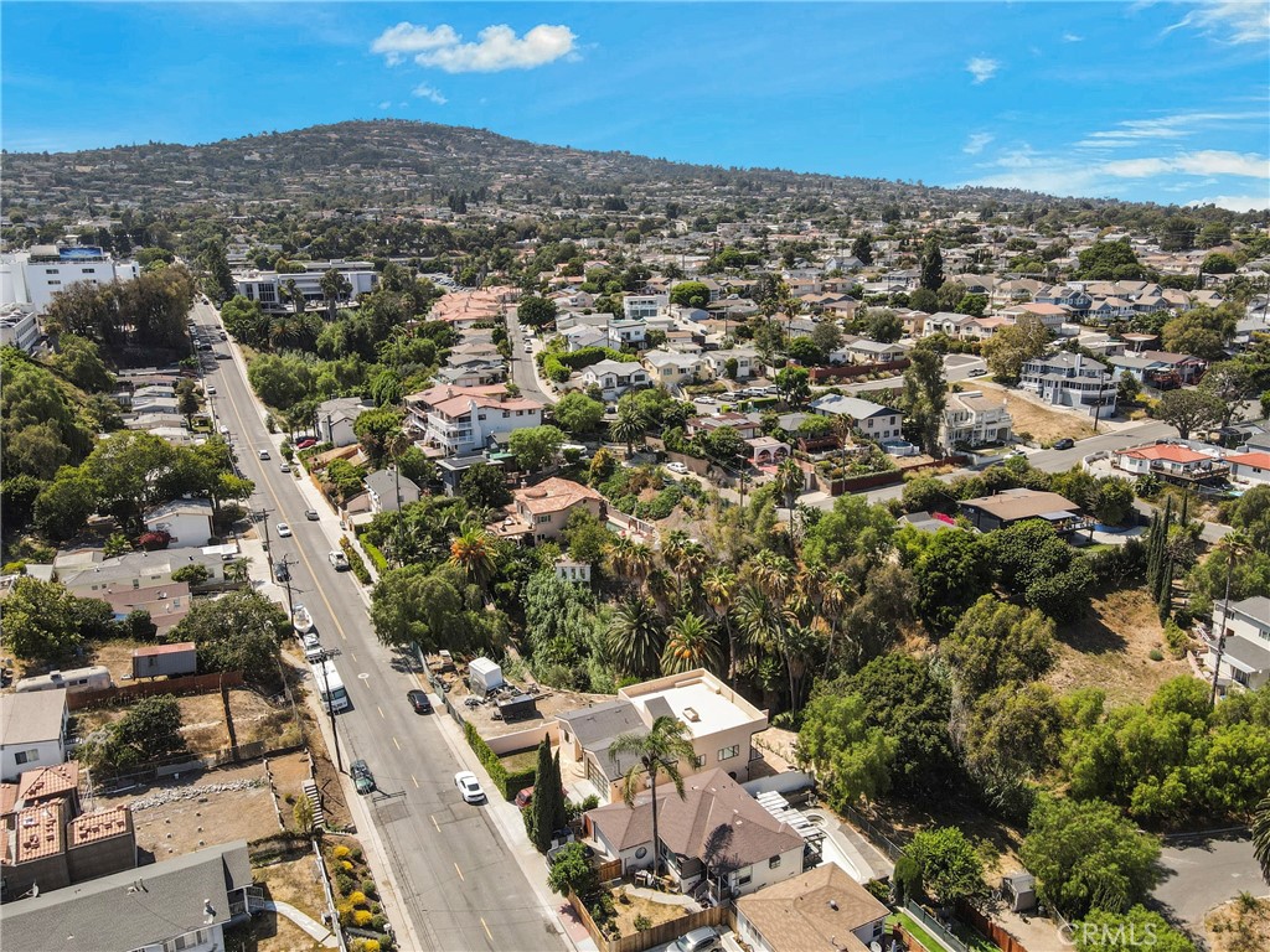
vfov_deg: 56.8
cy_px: 476
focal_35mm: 24
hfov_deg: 71.6
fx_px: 881
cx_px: 635
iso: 100
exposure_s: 1/640
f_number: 2.8
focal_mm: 4.5
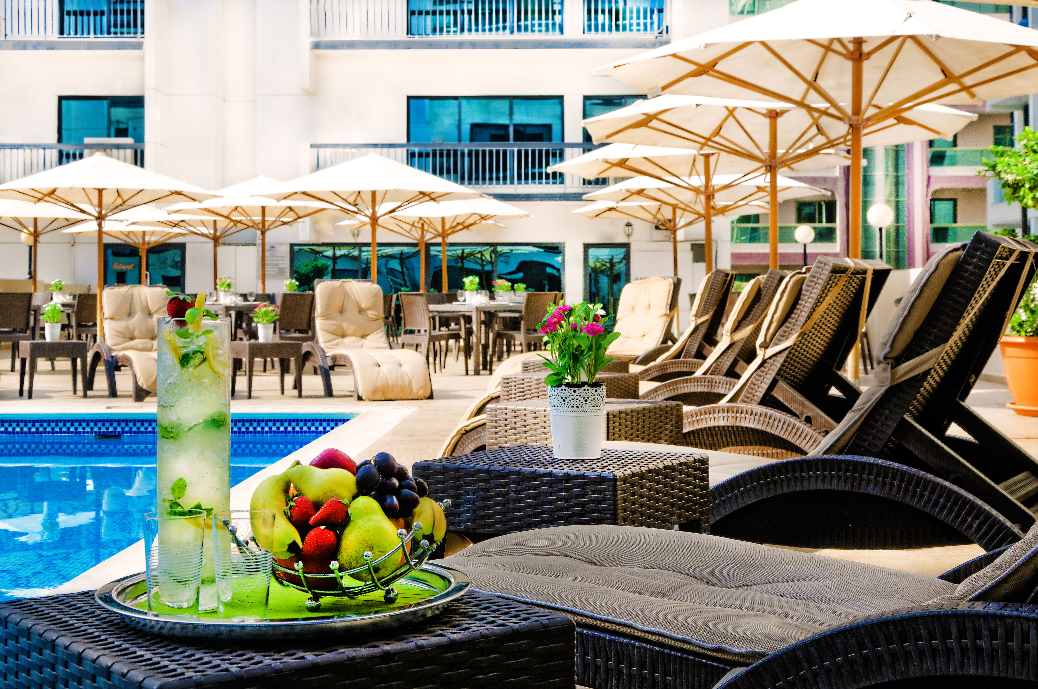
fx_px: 1469
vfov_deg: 26.4
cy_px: 344
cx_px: 519
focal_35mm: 51
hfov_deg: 38.9
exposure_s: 1/100
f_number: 9
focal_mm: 34
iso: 158
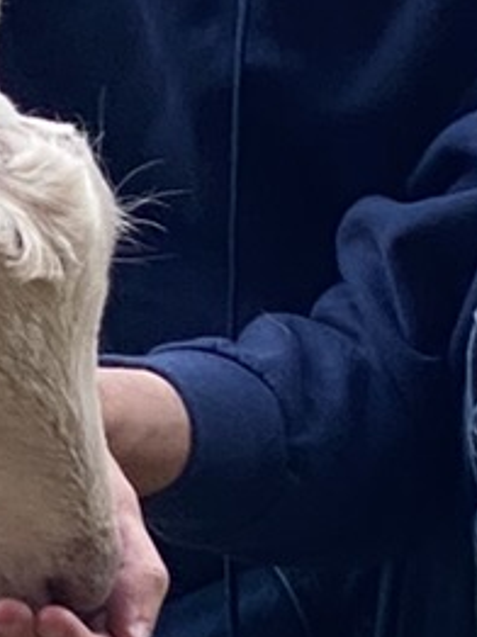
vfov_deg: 4.9
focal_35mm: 407
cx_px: -577
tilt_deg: -5.4
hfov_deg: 3.6
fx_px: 7490
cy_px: 243
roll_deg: -0.9
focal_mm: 6
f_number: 2
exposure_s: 1/122
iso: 32
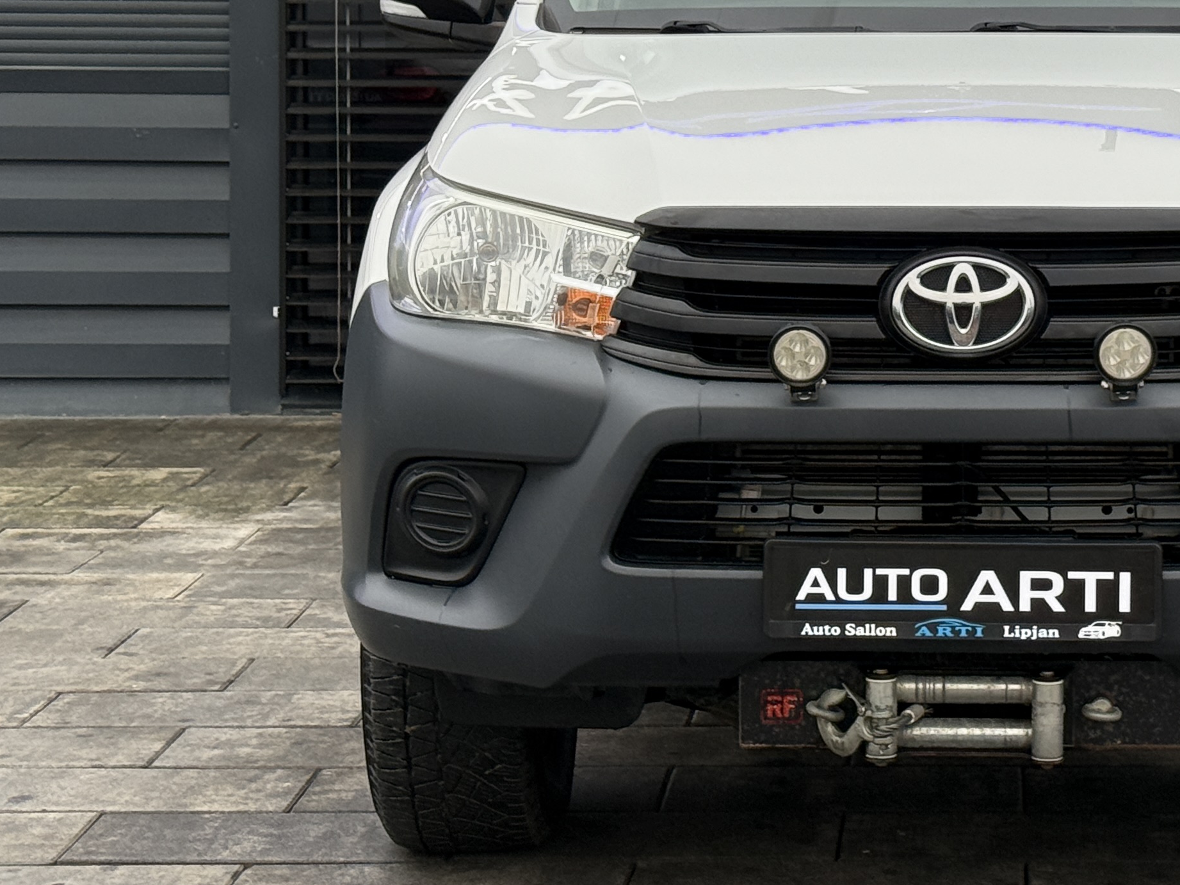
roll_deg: +0.5
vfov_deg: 14.0
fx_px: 3579
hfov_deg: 18.6
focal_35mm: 105
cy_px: 138
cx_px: 928
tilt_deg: -2.4
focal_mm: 6.76
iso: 80
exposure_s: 1/131
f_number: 1.78
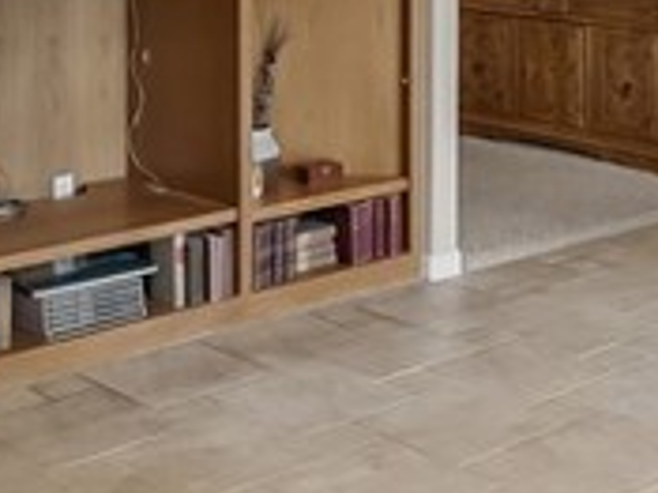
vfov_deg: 16.8
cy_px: -141
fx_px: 1576
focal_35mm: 83
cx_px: 429
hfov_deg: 23.5
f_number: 4
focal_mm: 14.7
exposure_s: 1/160
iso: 1250
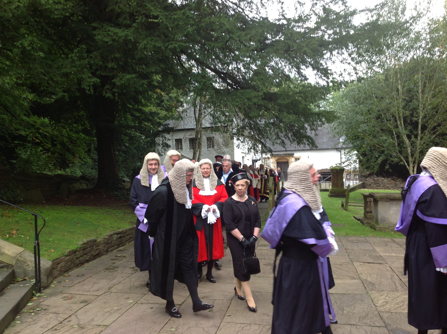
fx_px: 451
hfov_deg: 52.7
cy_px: 167
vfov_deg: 40.6
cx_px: 224
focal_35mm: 35
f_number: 2.4
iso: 64
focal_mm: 4.28
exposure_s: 1/24
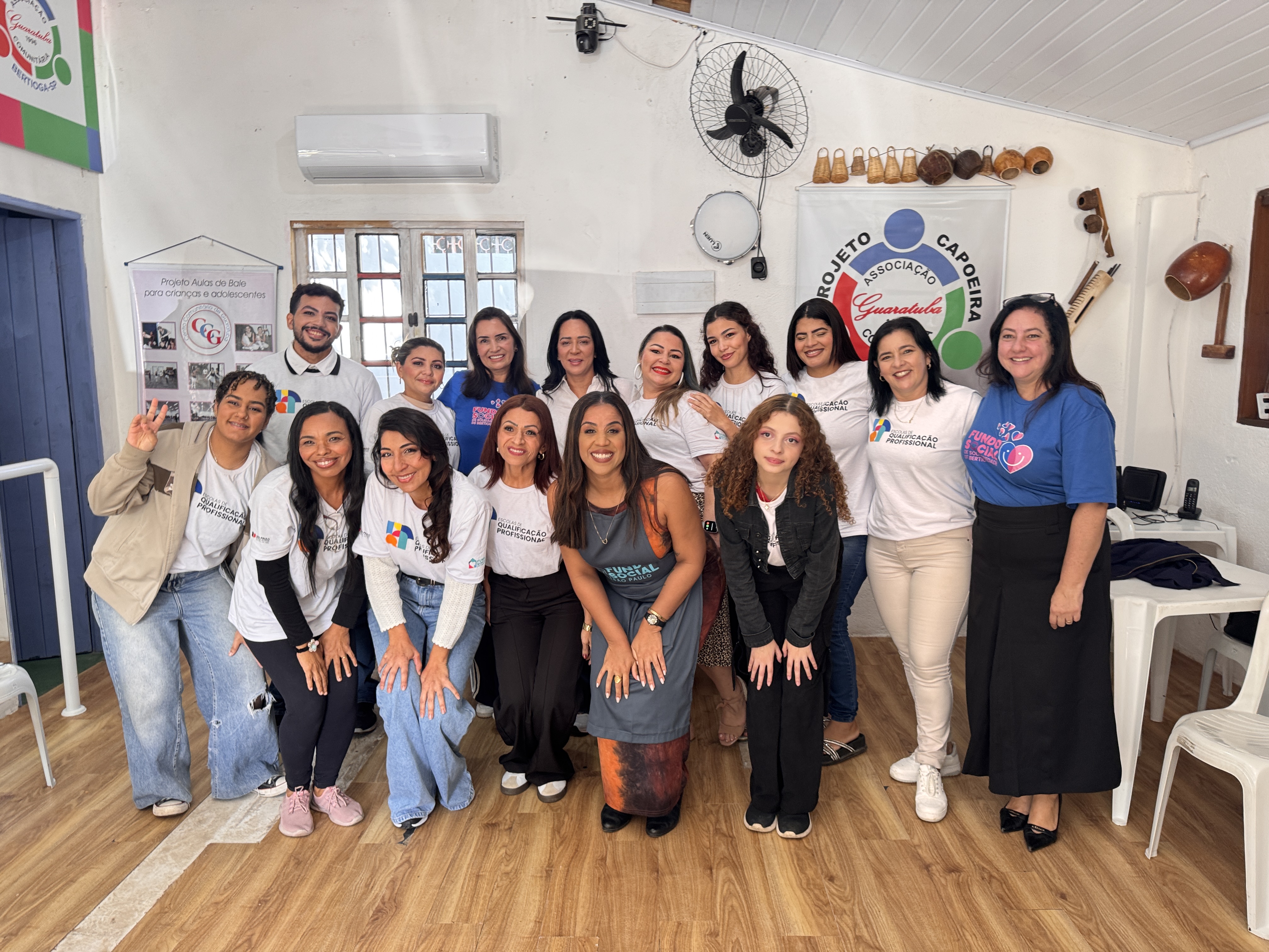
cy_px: 476
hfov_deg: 71.6
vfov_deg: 56.8
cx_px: 634
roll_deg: +0.8
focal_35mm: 24
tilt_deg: -9.4
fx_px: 880
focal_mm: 6.76
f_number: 1.78
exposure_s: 1/60
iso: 160
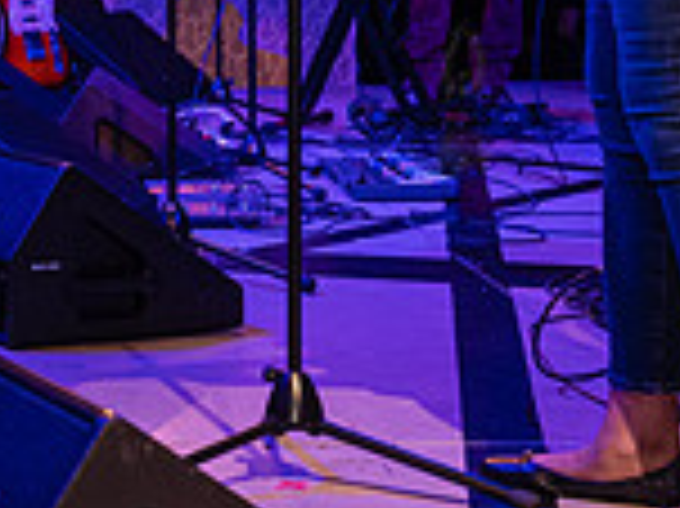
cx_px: -122
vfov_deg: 11.2
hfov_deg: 14.8
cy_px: -121
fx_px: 2532
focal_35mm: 129
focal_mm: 35
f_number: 3.5
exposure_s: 1/400
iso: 10000
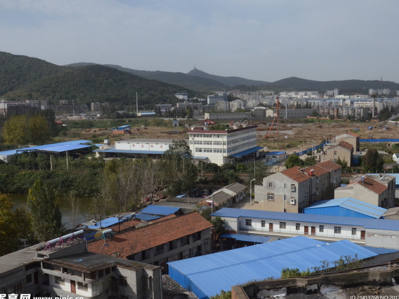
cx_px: 220
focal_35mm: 37
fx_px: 426
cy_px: 152
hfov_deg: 50.1
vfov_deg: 38.7
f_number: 11
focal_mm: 22
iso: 2000
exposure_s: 1/3200
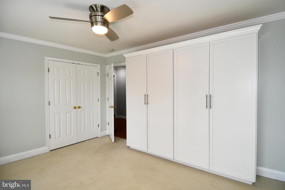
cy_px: 95
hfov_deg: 90.0
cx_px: 142
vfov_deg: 67.4
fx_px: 143
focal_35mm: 18
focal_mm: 12
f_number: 4
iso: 200
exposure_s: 1/60
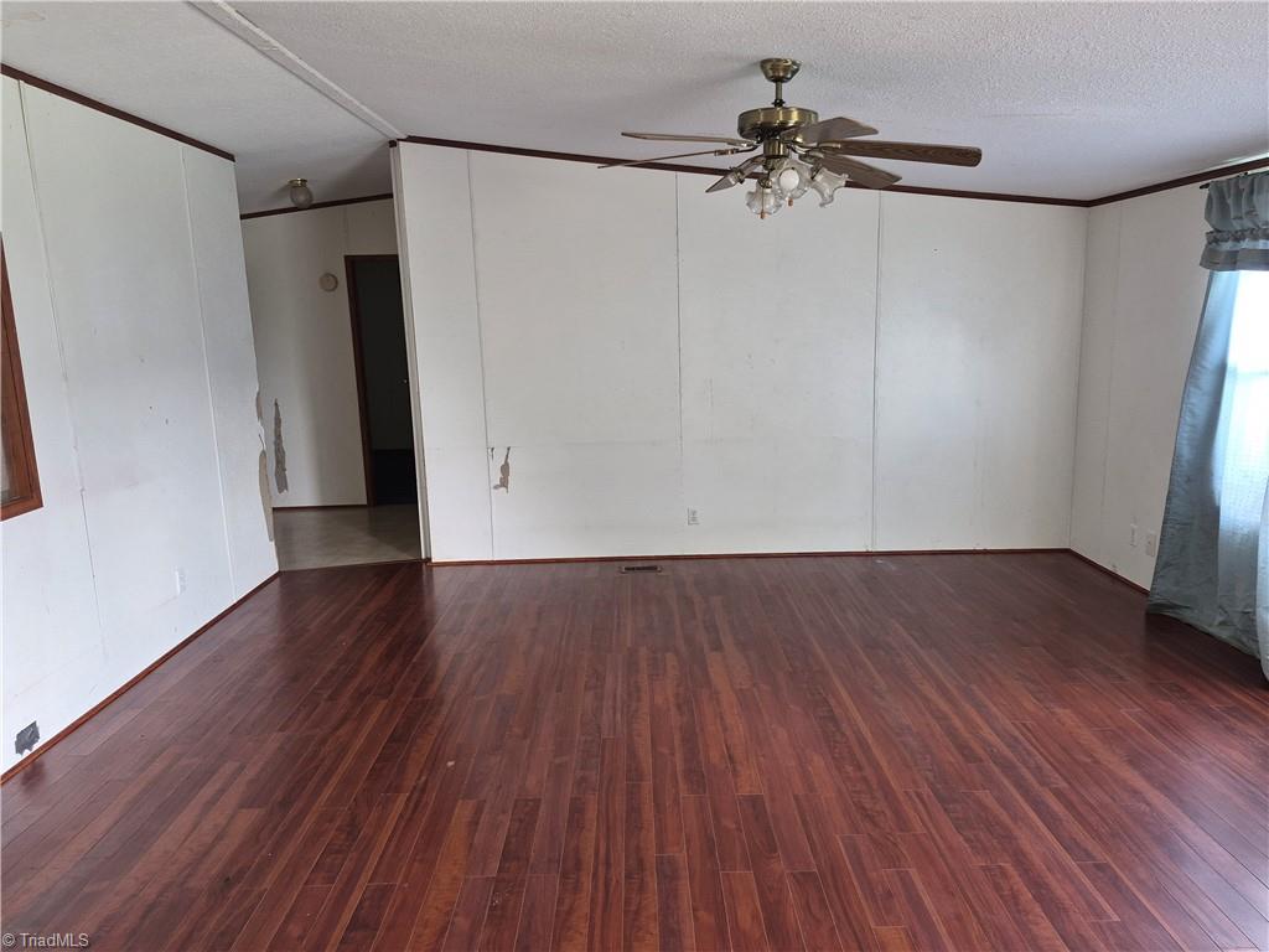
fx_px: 843
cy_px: 476
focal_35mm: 23
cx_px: 634
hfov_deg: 73.9
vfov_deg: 58.9
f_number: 1.8
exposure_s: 1/24
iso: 100
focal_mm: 5.4
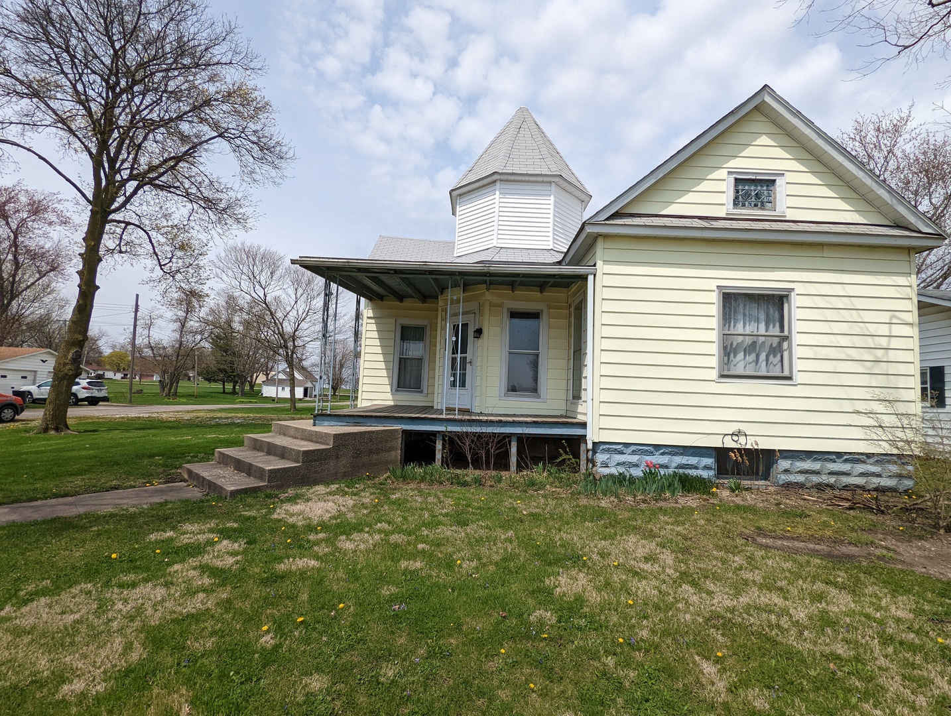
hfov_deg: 94.4
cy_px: 358
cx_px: 476
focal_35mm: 16
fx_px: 440
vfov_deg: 78.3
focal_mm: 2.35
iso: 65
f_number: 2.2
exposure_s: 1/2445
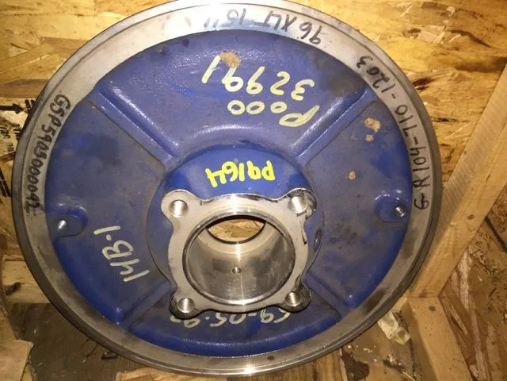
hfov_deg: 61.7
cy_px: 190
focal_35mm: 29
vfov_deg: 48.2
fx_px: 425
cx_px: 254
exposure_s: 1/16
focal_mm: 4.15
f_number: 2.2
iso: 40
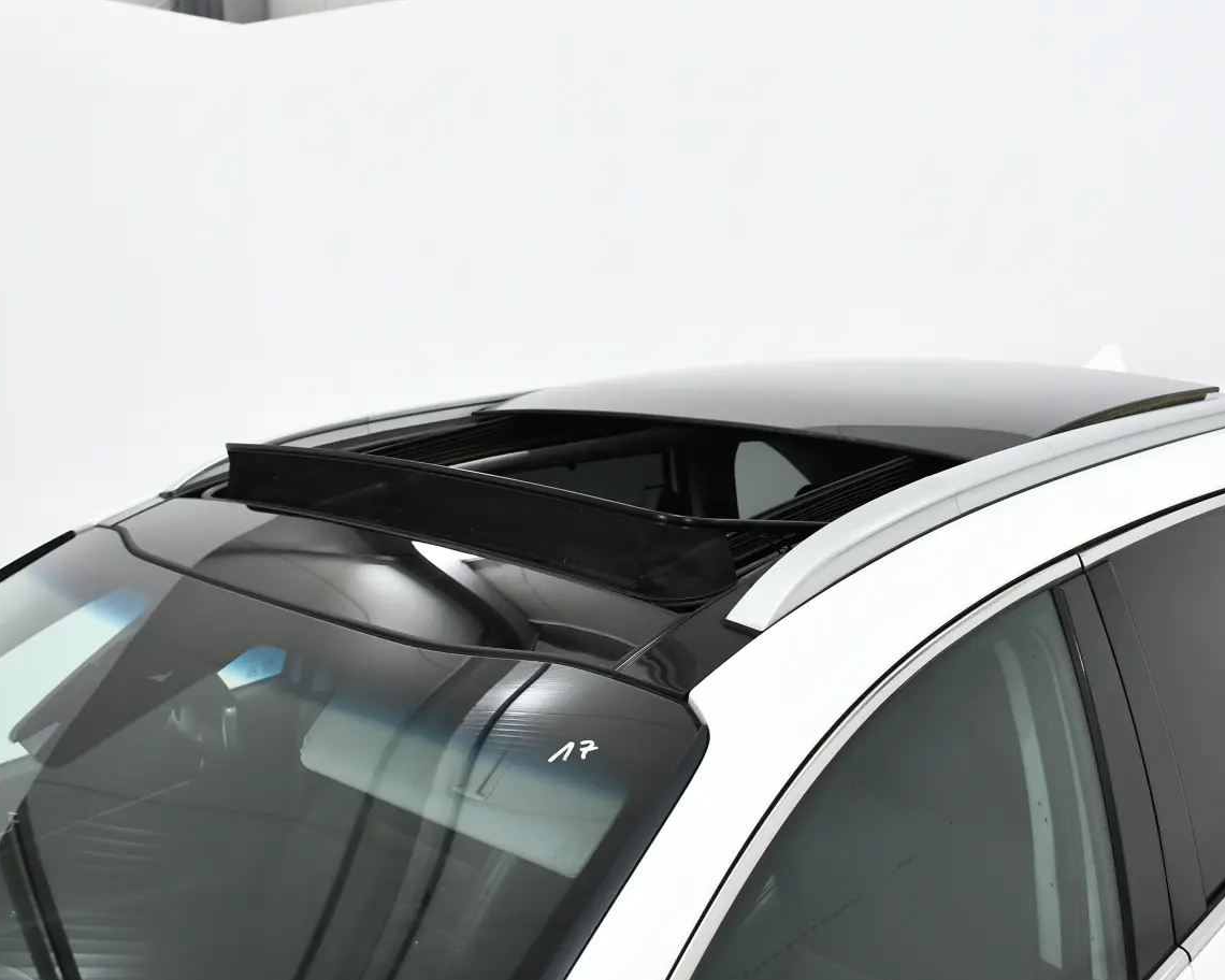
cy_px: 476
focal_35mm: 36
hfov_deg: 50.3
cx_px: 636
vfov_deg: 41.2
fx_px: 1305
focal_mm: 18
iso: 640
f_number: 4.5
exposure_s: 1/30
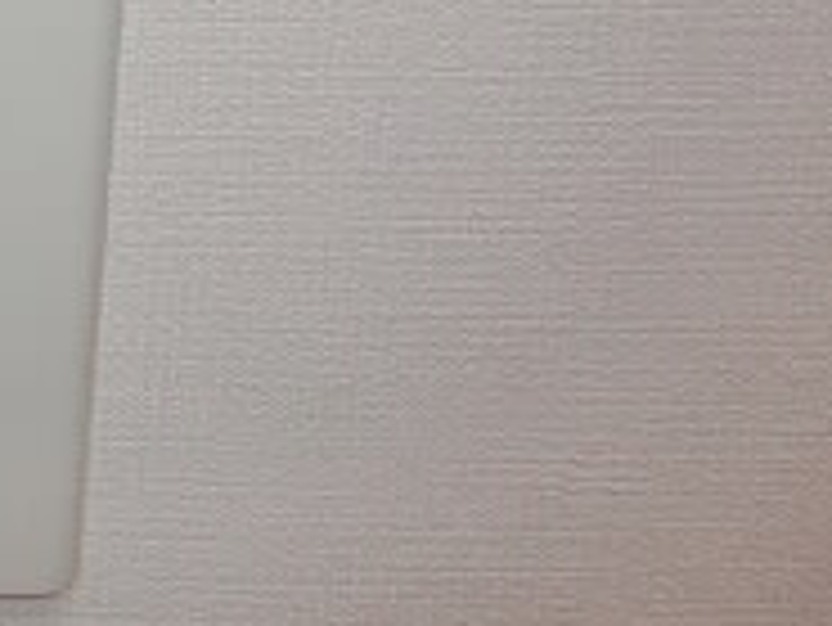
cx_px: -672
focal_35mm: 94
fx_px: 2261
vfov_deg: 13.8
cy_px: -552
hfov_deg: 17.1
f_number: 3
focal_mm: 4.24
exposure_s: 1/125
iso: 160
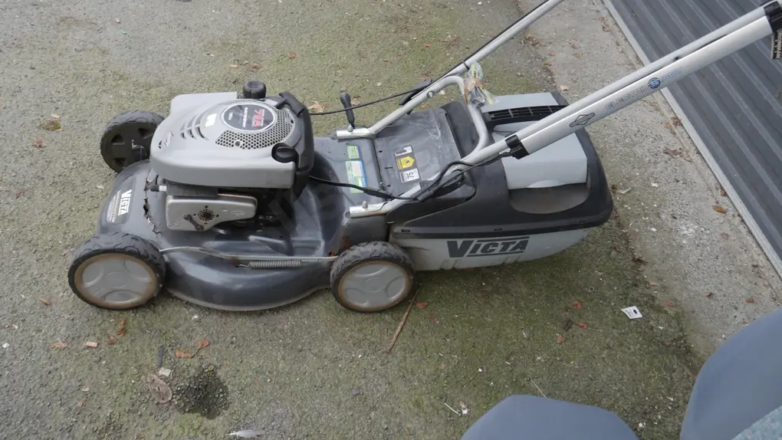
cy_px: 153
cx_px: 390
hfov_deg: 56.6
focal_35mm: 35
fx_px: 726
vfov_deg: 33.5
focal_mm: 16
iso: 200
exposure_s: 1/125
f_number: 4
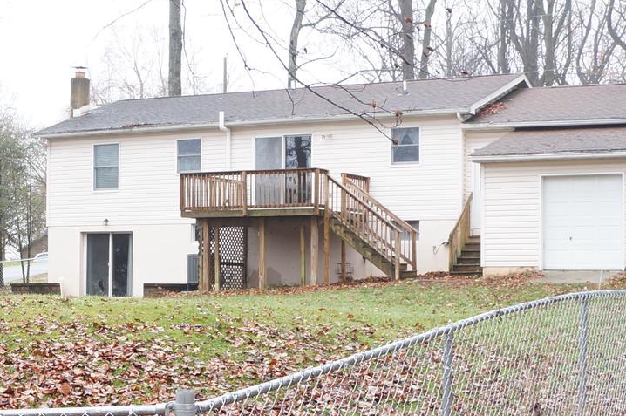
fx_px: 1337
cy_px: 316
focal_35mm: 77
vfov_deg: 17.6
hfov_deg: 25.5
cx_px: 55
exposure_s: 1/80
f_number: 4.5
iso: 200
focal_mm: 18
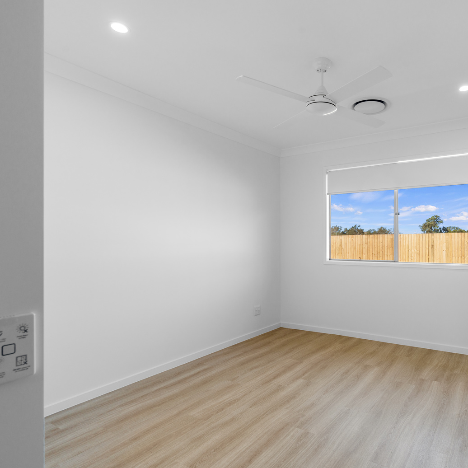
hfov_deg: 69.3
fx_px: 321
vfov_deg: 72.1
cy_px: 236
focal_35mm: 21
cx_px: 325
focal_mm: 16
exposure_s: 1/10
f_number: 8
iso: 200
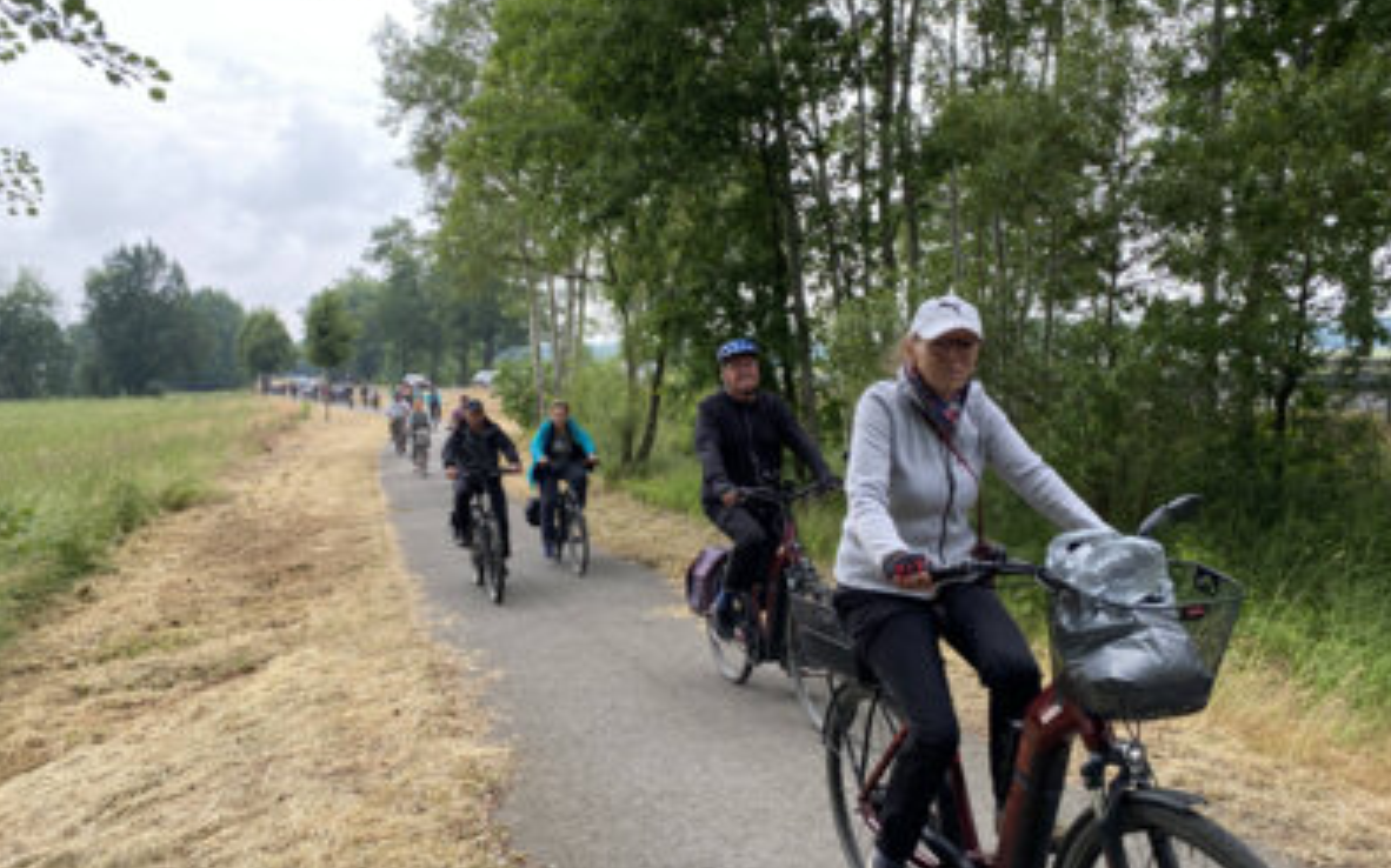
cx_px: 696
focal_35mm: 28
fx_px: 1061
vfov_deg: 44.5
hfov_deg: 66.5
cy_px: 445
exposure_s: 1/415
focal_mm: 4.2
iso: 32
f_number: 1.8
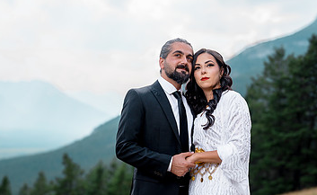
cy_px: 153
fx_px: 370
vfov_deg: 28.9
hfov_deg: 46.4
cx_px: 157
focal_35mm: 43
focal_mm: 24
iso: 100
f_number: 2.8
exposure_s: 1/1000
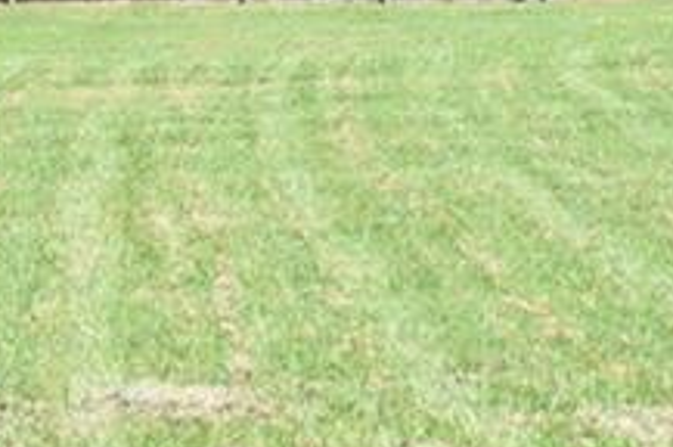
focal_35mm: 241
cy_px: -43
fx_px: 4499
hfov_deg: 8.3
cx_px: -391
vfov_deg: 5.7
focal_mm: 34
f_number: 9
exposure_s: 1/320
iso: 200
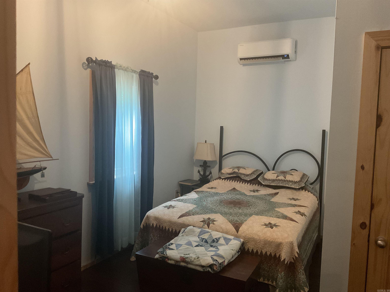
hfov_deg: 61.7
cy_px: 146
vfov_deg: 48.2
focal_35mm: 29
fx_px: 327
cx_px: 195
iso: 320
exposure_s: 1/30
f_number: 1.8
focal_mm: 3
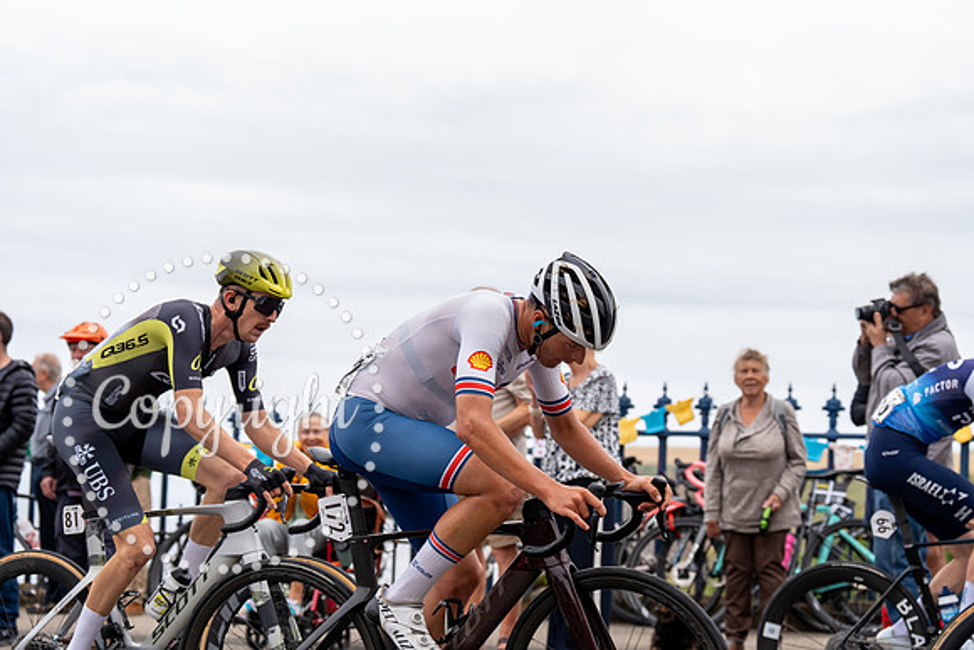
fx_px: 1894
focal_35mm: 70
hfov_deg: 28.8
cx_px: 487
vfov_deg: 19.5
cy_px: 325
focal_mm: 70
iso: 320
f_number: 3.5
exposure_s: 1/1000
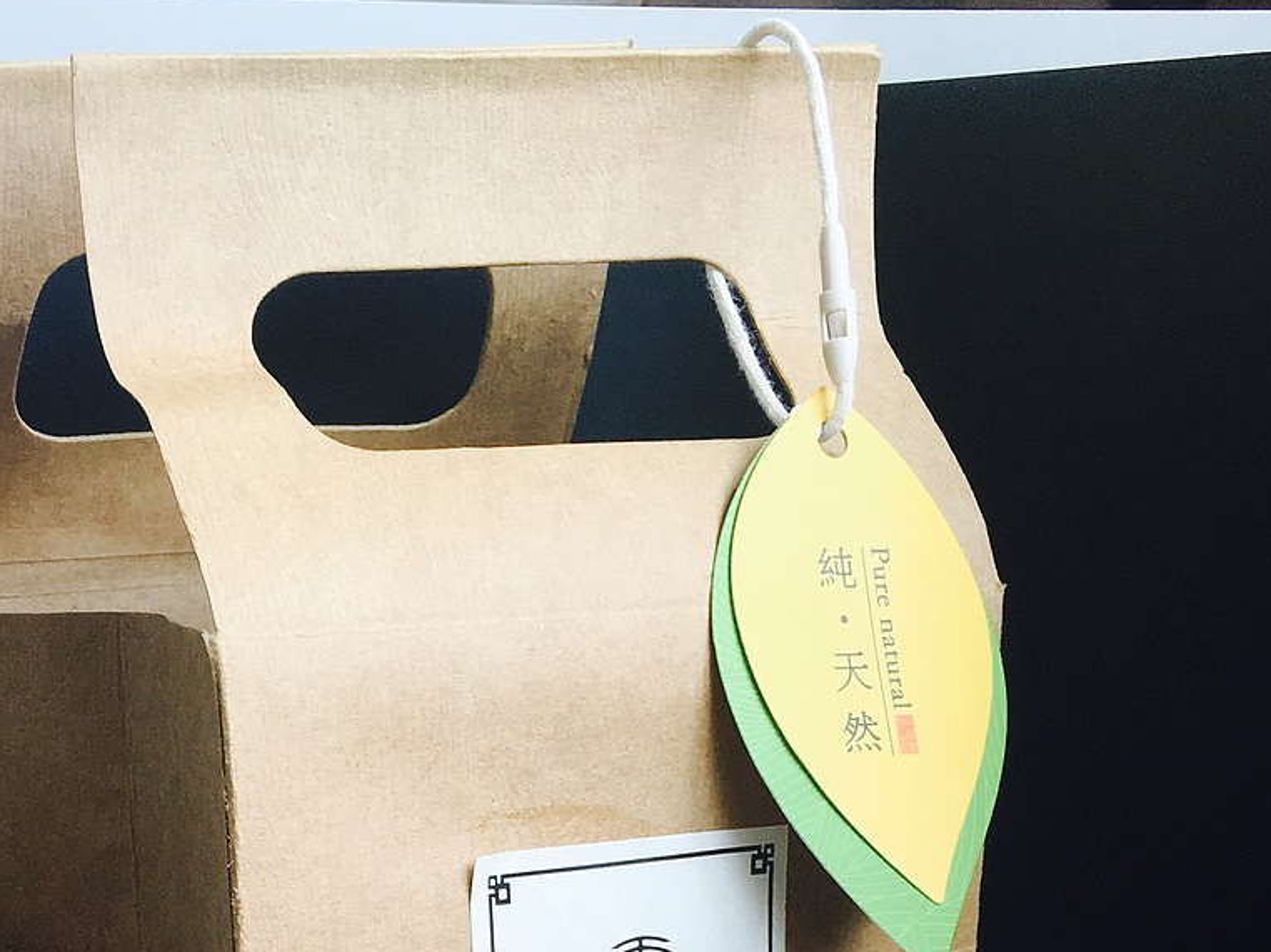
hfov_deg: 29.4
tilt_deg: -27.6
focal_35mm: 65
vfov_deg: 20.1
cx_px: 319
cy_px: 1336
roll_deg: +0.1
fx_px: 2386
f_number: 2.2
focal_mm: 4.15
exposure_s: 1/100
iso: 25
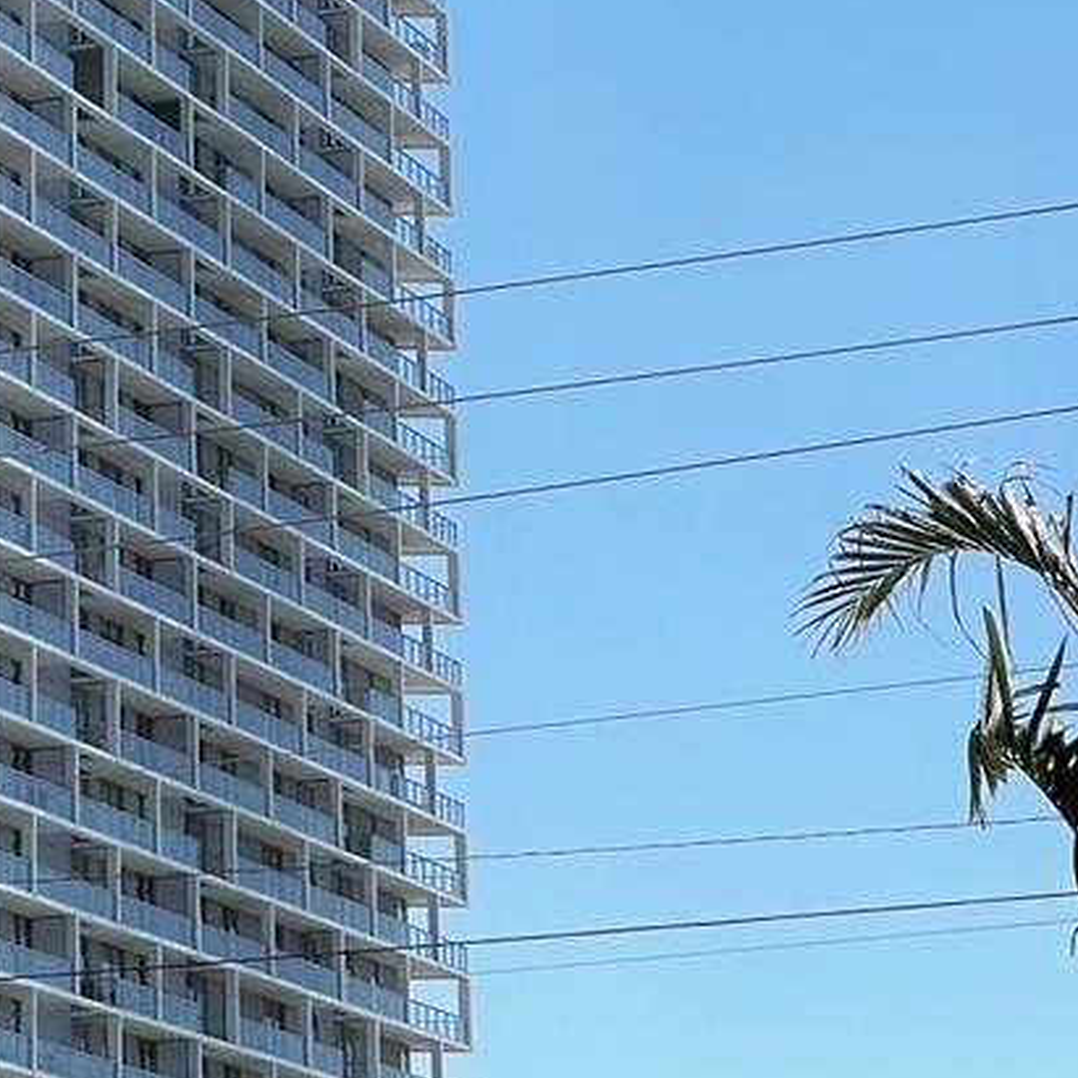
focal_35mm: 165
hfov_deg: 10.5
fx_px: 5813
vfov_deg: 10.6
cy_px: 197
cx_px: 34
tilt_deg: +16.6
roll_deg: +1.5
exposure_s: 1/1553
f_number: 2.2
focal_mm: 7.5
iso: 20
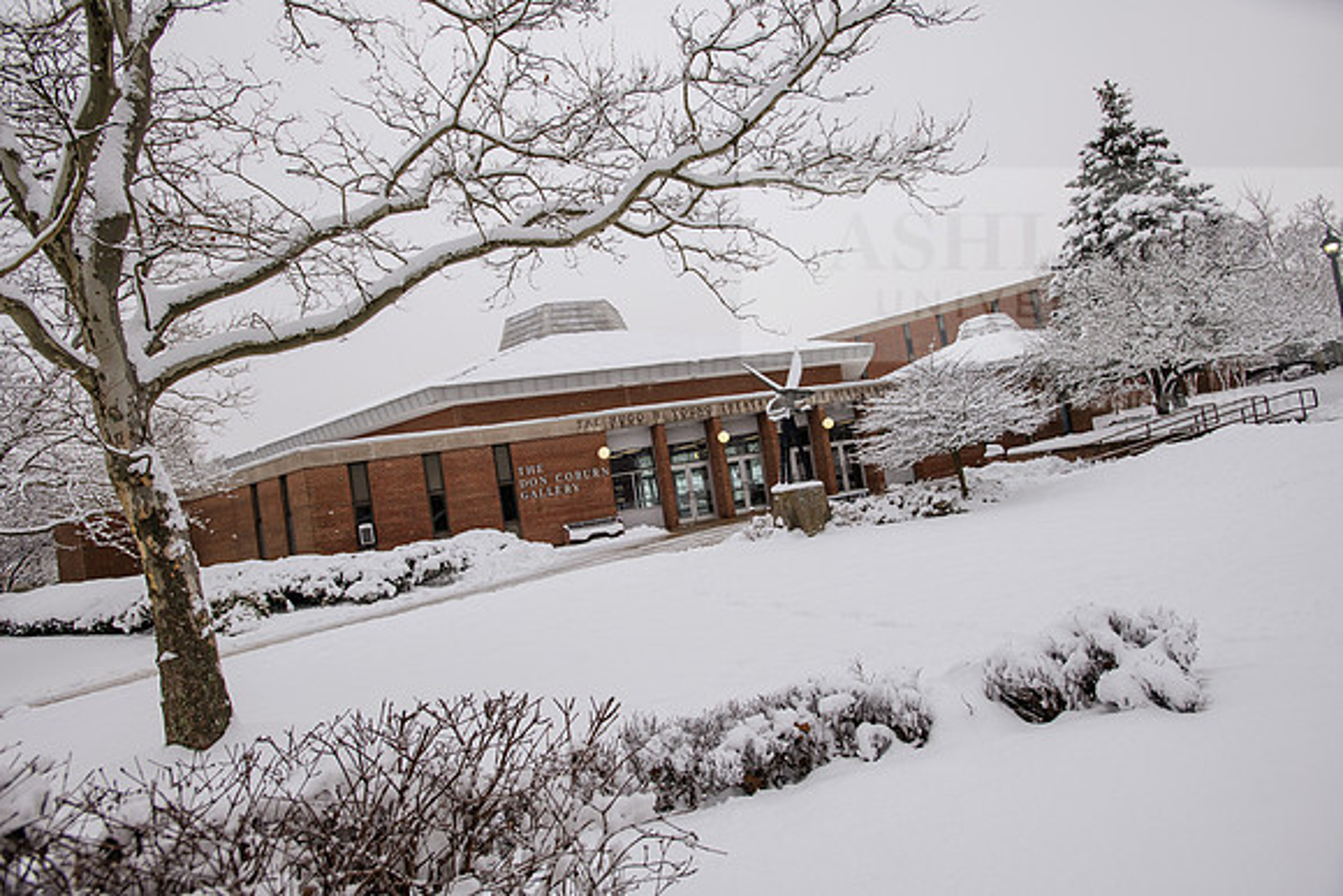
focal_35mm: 22
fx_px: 821
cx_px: 672
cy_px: 448
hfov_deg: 78.6
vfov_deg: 57.3
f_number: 5
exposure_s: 1/500
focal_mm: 22
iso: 200
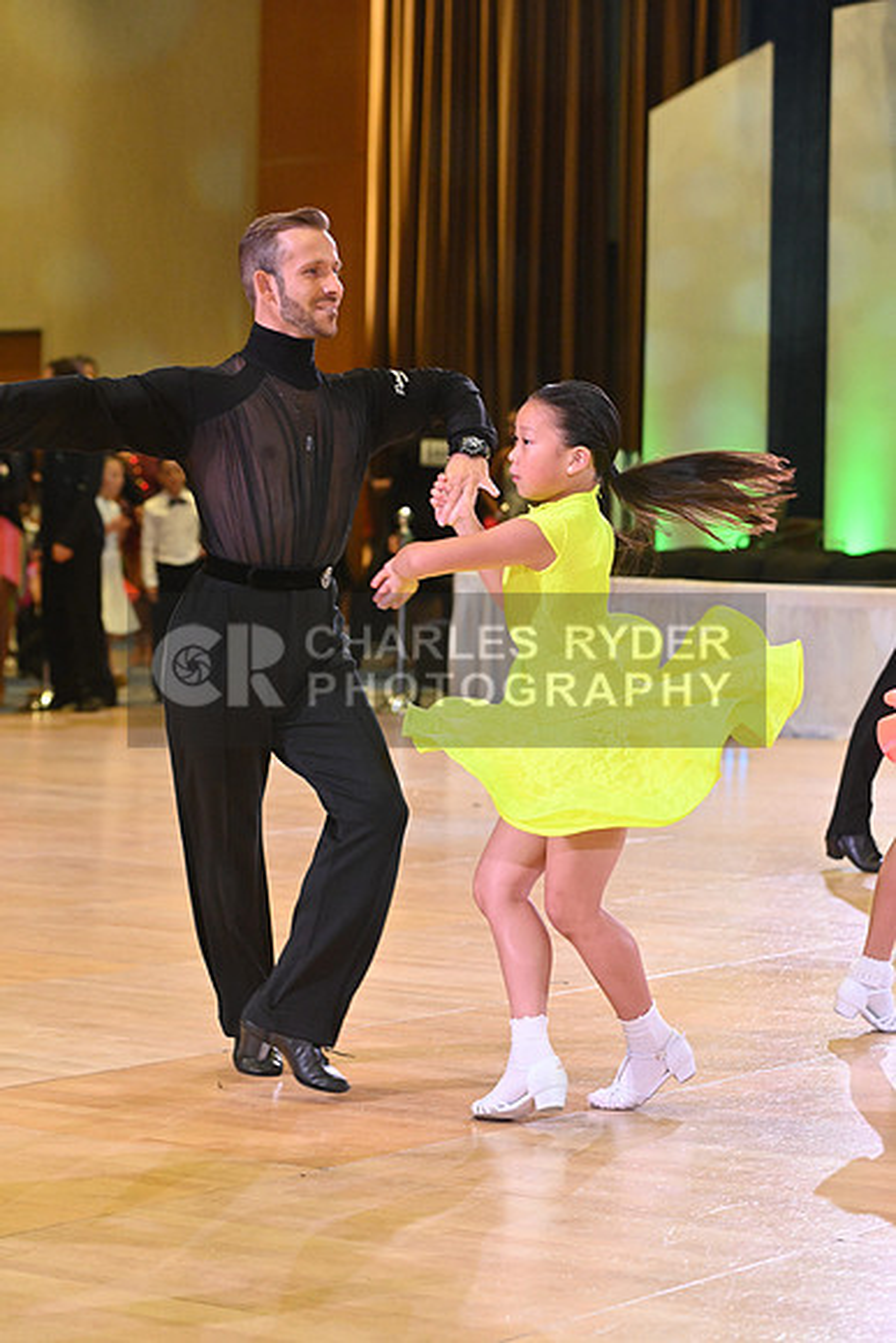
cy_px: 672
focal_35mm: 102
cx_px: 448
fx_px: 3805
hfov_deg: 13.4
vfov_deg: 20.0
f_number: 5.6
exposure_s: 1/400
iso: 4000
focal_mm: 102
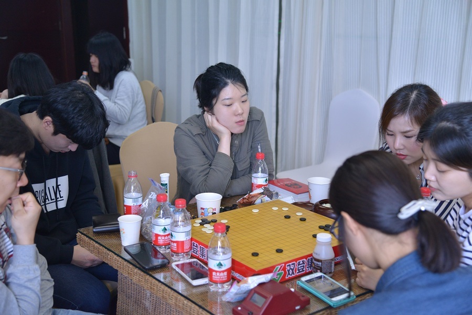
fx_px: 656
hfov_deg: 39.6
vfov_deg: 27.0
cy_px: 158
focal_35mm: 50
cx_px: 236
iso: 1250
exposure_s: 1/320
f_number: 4
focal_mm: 50
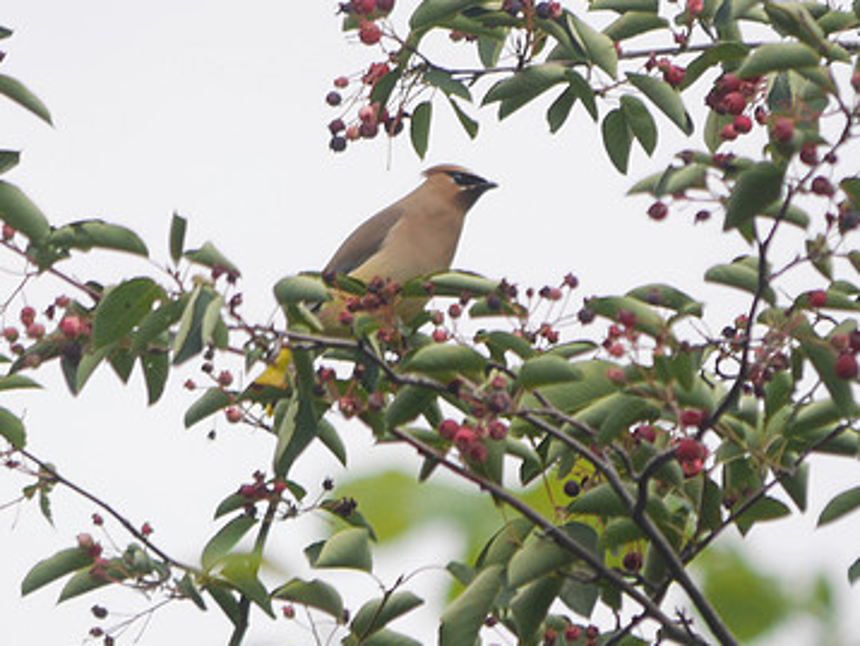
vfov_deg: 1.5
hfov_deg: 2.0
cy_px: 462
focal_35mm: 971
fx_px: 24140
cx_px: 171
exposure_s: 1/320
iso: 200
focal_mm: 300
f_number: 6.3
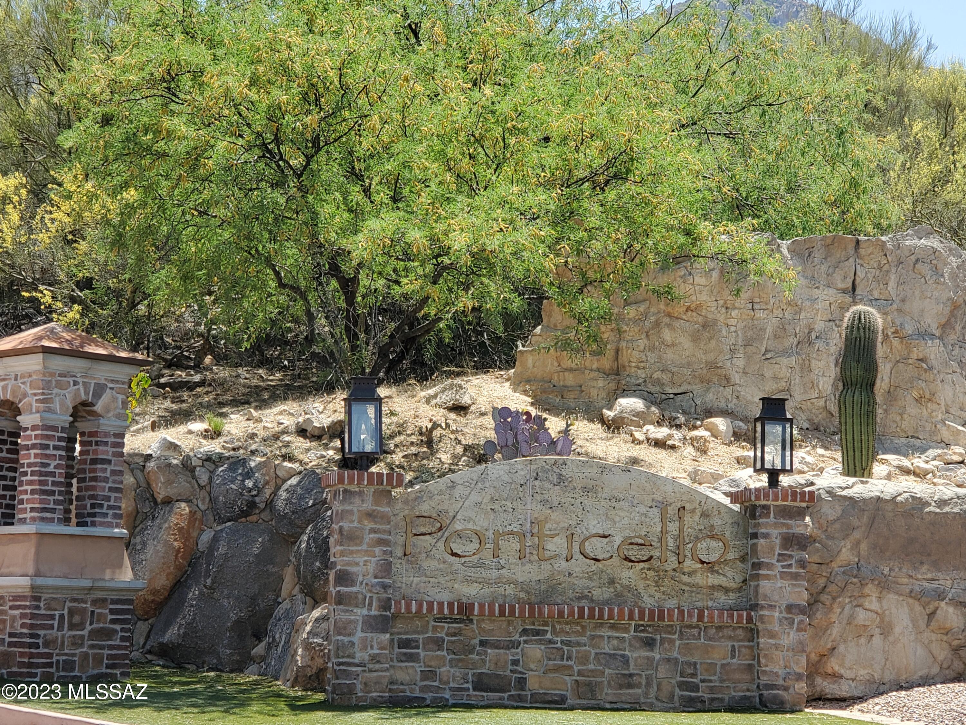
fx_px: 1451
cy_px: 362
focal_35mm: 52
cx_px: 483
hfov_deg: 36.8
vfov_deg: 28.0
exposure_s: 1/416
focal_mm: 6
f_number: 2.4
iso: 50
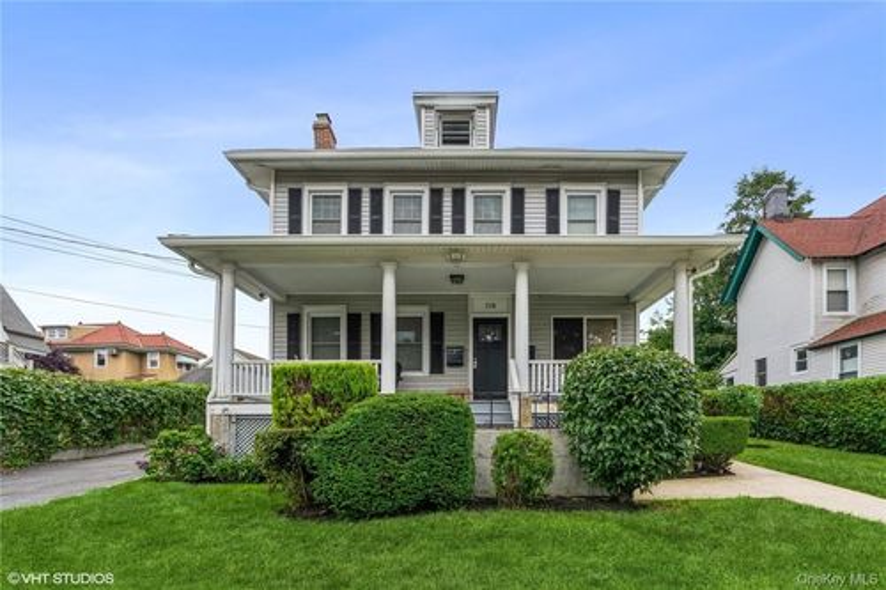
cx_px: 443
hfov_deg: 96.8
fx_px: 394
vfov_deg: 73.7
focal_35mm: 16
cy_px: 295
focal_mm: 16
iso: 200
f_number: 9
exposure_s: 1/60
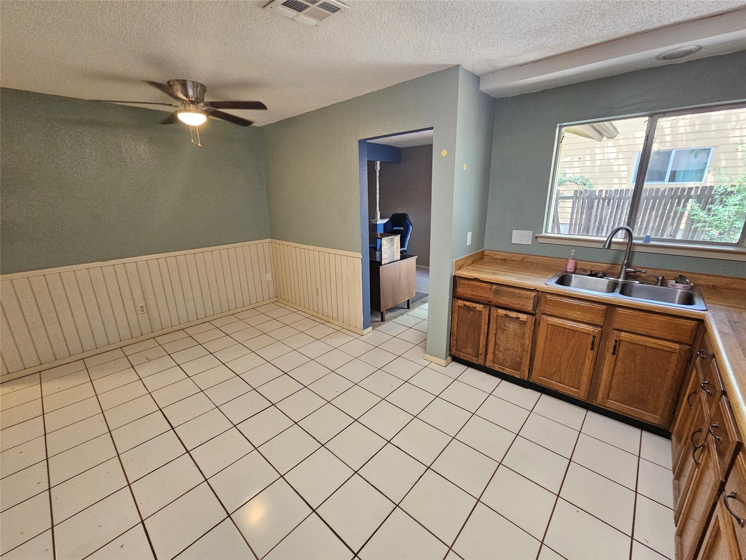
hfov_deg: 106.2
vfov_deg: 89.9
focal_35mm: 13
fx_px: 280
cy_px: 280
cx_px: 373
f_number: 2.2
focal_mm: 2.2
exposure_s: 1/60
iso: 320
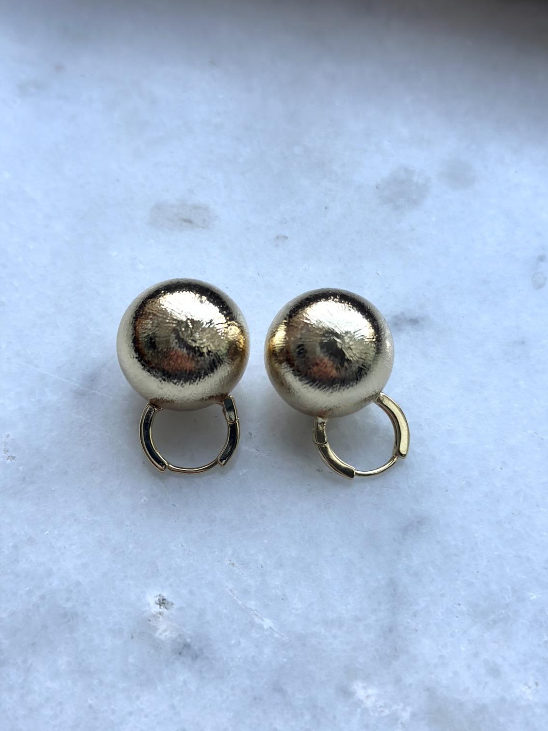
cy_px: 369
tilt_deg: -61.1
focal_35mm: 51
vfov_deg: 37.5
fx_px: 1077
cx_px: 290
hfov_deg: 28.5
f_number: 1.78
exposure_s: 1/290
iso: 80
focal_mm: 6.86
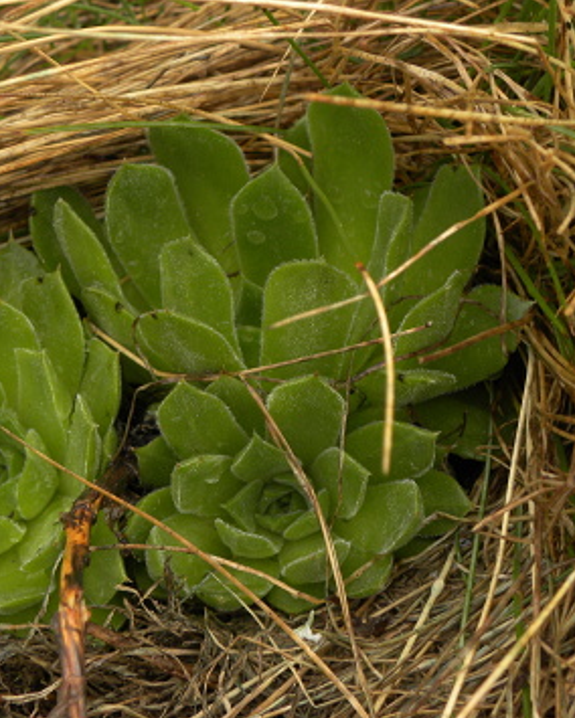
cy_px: 358
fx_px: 2106
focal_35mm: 99
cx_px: 204
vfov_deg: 19.4
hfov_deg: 15.5
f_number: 4.5
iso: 64
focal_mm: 13.4
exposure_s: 1/80
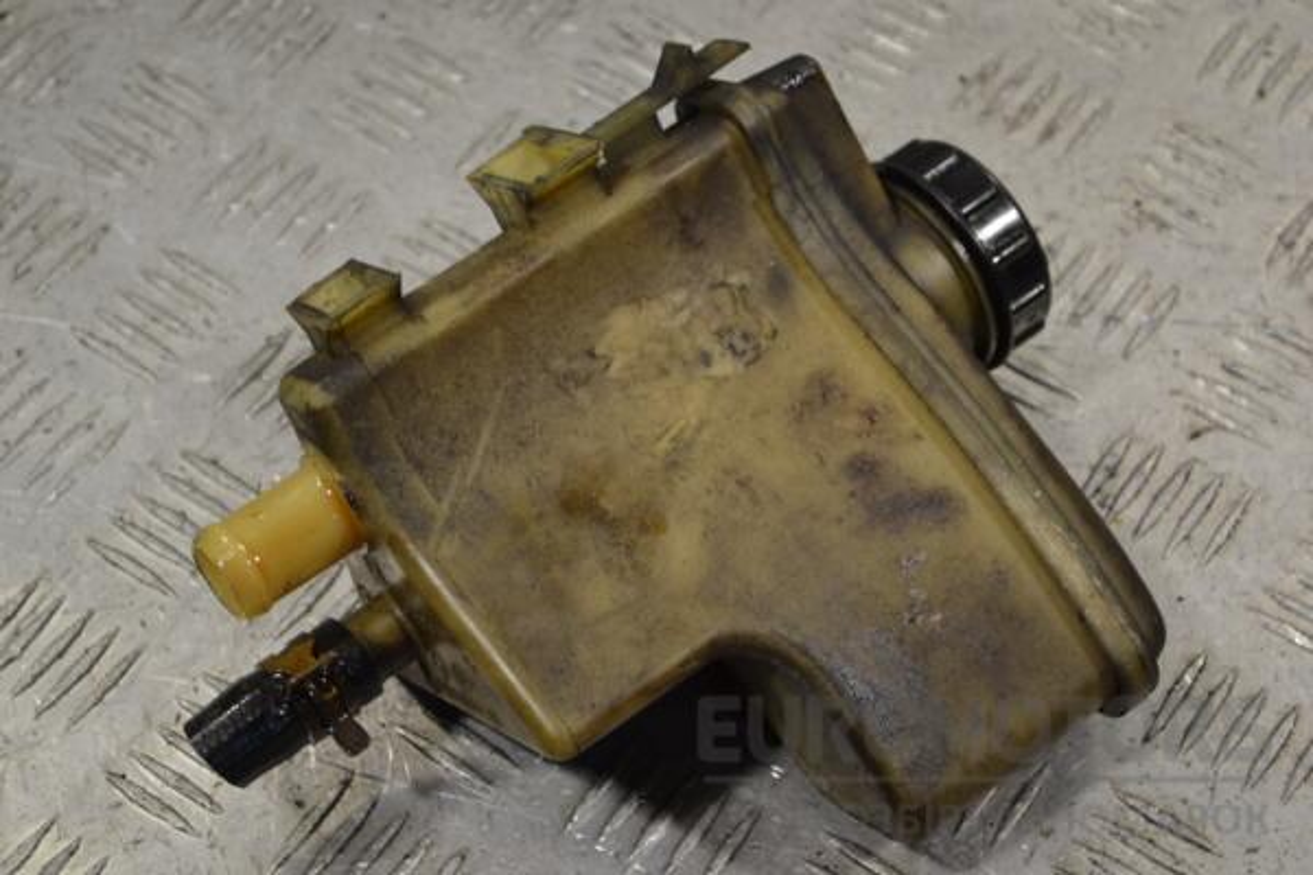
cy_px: 438
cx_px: 656
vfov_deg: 16.6
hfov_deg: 24.6
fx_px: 3009
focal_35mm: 82
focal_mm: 55
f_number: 5.6
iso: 400
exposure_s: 1/80
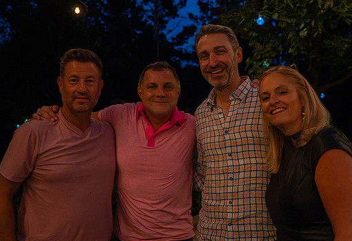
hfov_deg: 48.9
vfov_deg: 34.9
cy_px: 123
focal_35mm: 39
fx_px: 385
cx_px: 209
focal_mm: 29
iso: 6400
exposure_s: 1/160
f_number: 4.5
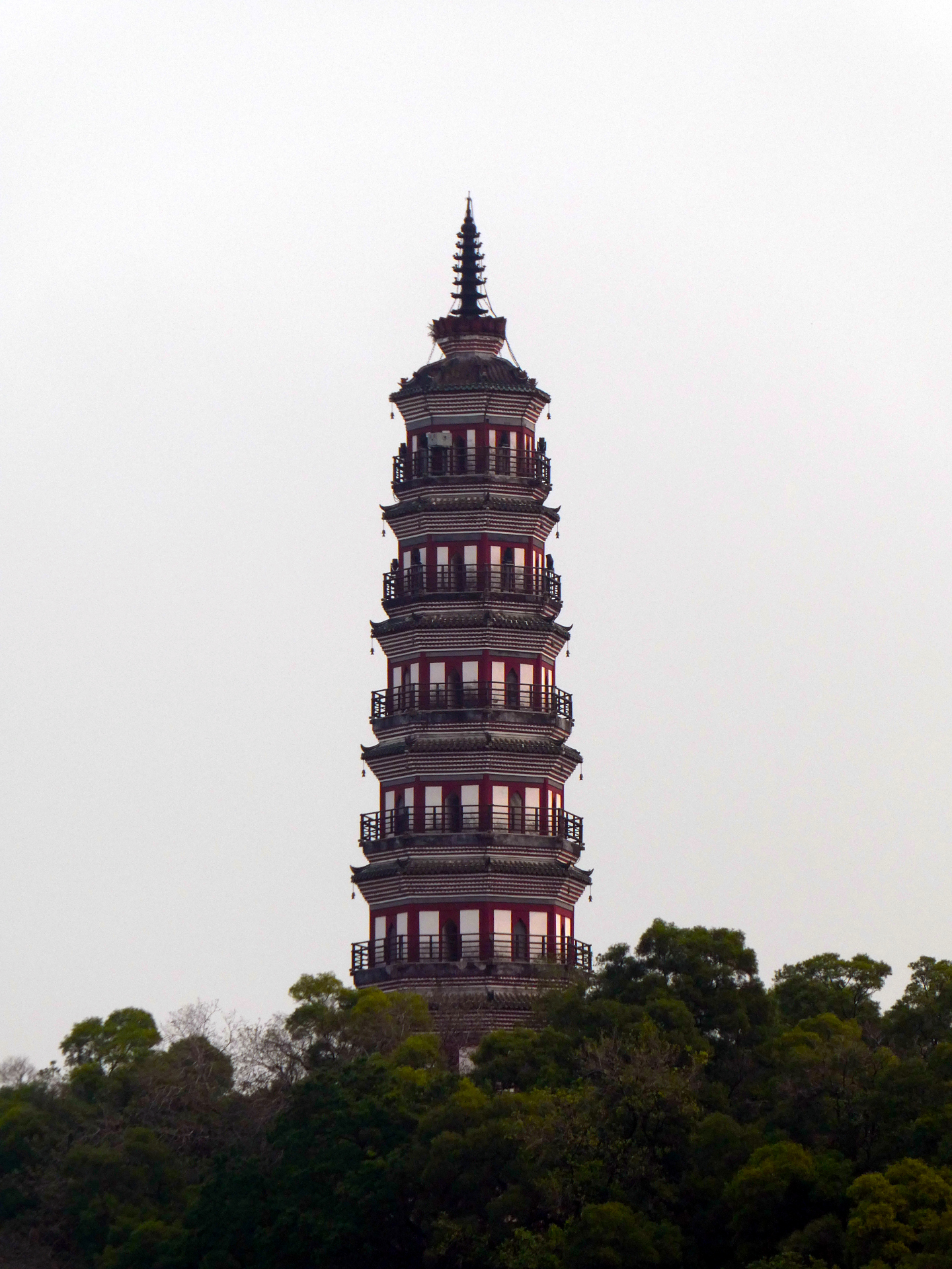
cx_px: 476
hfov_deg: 5.0
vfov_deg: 6.6
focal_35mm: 300
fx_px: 11001
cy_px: 634
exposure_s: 1/640
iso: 80
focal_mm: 53.8
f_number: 5.8
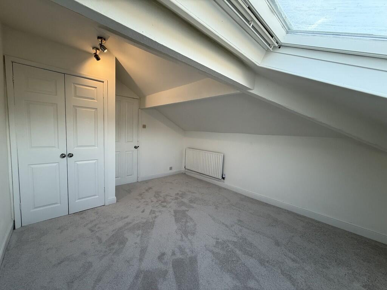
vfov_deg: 85.7
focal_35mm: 14
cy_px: 145
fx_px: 157
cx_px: 194
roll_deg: -2.1
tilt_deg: -4.1
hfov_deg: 102.1
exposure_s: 1/100
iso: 100
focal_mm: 2.22
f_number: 2.2
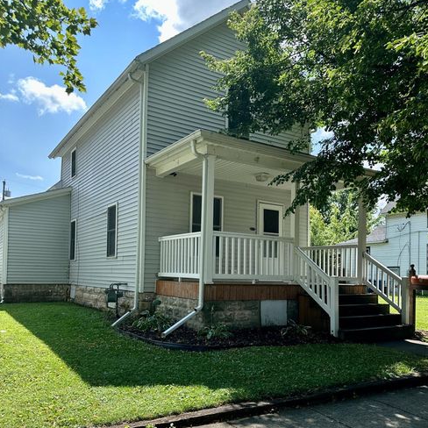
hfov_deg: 55.6
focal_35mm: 29
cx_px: 218
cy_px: 257
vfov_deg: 55.2
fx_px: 406
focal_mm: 6.86
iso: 80
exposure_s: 1/1880
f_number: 1.78
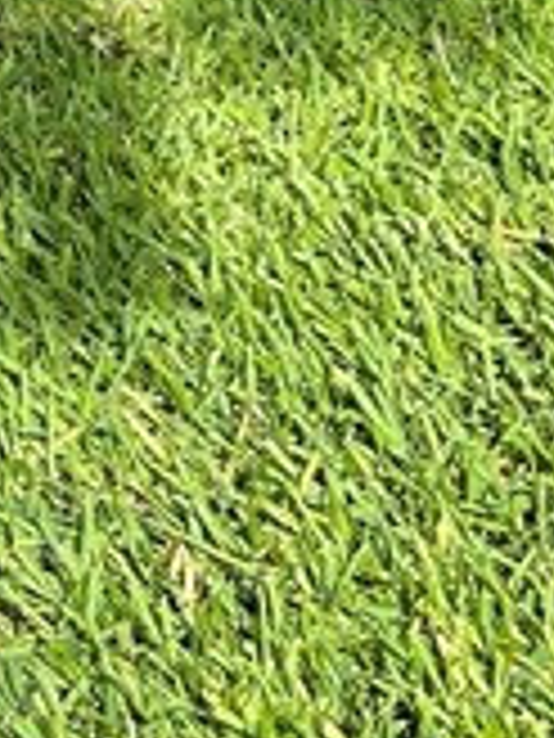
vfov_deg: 9.9
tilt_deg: -5.2
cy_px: -1292
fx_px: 3457
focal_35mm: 162
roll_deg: -0.7
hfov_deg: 8.9
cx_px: -356
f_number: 1.6
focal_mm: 5.1
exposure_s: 1/807
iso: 32
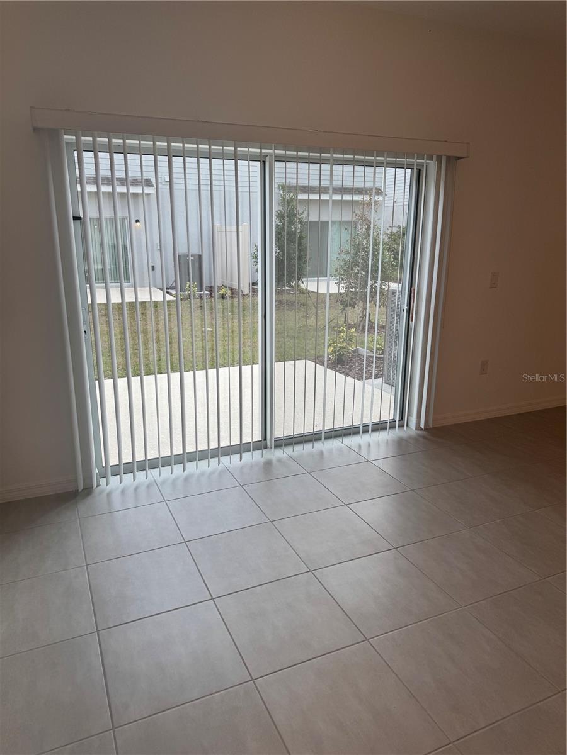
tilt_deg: -14.1
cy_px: 378
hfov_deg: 56.8
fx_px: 524
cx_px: 284
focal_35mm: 24
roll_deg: -0.8
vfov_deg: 71.6
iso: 80
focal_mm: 6.76
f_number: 1.78
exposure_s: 1/544
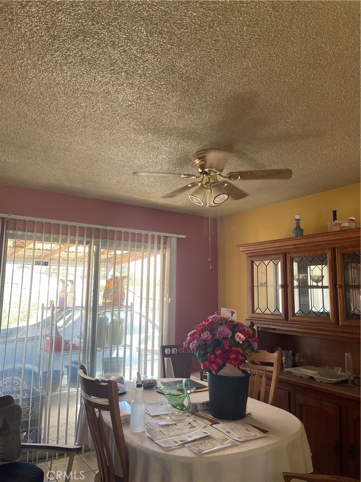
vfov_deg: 67.3
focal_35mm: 26
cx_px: 180
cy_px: 241
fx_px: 362
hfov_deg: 53.1
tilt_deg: +8.1
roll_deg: -1.2
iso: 100
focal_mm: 5.1
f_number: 1.6
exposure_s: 1/121
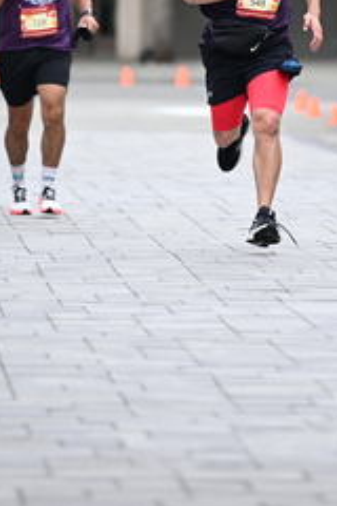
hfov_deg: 3.0
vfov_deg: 4.5
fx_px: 6445
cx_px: 264
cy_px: -32
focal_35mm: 459
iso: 640
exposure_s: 1/2000
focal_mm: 200
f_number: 2.8
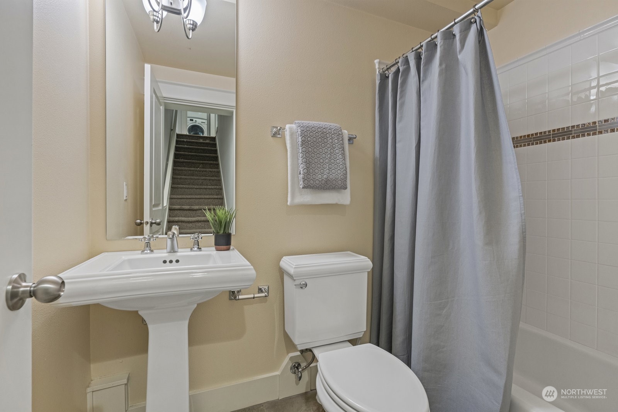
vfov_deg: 73.8
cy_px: 206
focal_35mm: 16
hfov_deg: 96.7
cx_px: 309
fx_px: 275
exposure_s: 1/6
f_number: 7.1
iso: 1250
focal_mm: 16
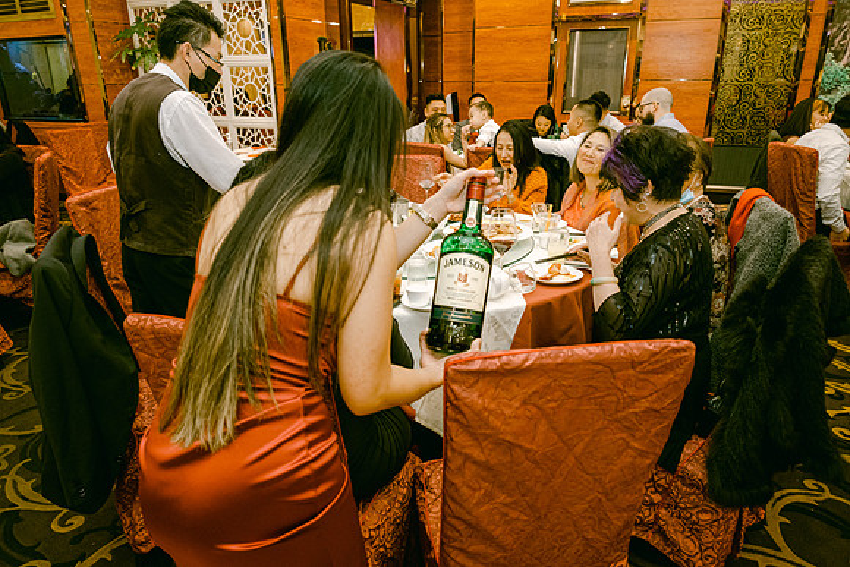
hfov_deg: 73.7
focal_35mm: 24
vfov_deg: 53.2
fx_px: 567
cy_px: 284
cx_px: 425
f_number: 2.8
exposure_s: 1/125
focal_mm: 16
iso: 800
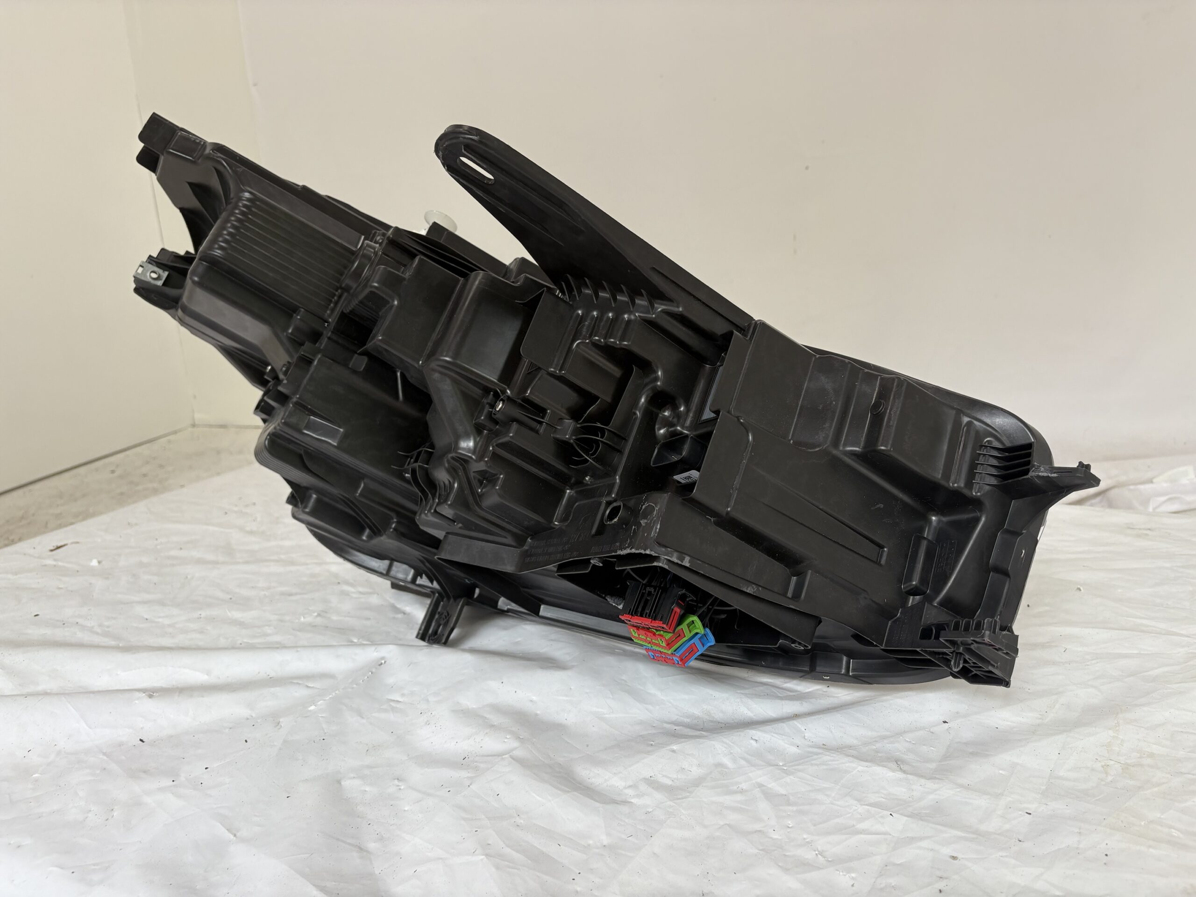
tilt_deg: -14.3
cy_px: 448
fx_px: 898
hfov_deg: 67.3
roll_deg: +4.8
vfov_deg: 53.1
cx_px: 598
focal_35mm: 26
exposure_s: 1/122
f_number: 1.6
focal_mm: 5.96
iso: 40
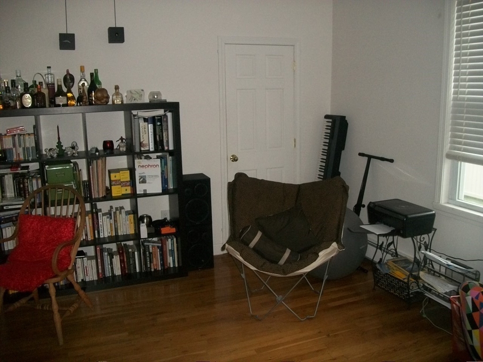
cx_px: 242
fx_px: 446
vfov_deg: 44.2
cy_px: 181
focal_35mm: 32
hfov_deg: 56.8
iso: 200
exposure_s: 1/125
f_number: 2.9
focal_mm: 5.7
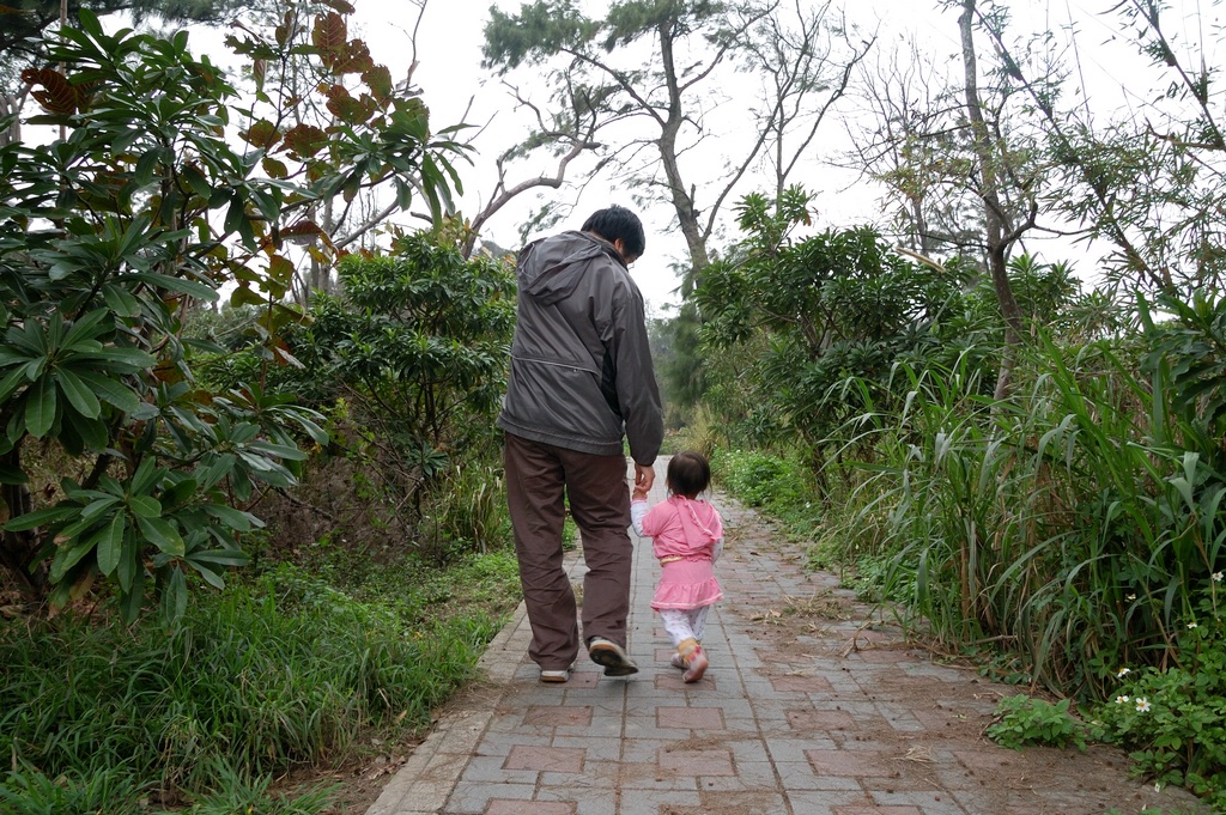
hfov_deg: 67.4
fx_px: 919
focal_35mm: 27
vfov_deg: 47.9
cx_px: 613
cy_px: 408
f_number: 5.6
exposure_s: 1/80
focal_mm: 18
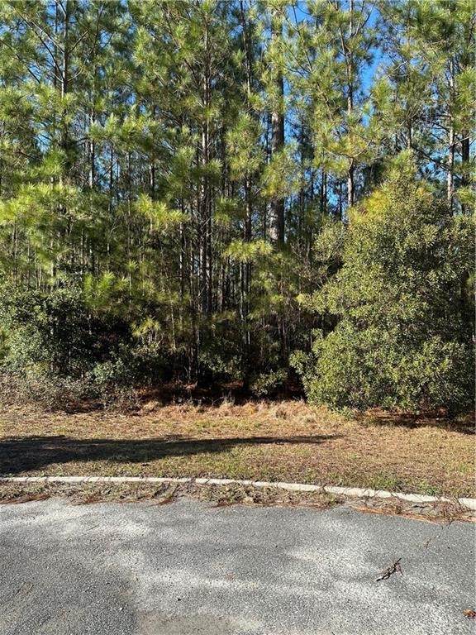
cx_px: 238
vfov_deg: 71.6
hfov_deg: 56.8
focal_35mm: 24
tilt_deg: +3.5
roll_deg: -1.3
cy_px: 318
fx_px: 440
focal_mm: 6.86
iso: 80
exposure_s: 1/1321
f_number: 1.78
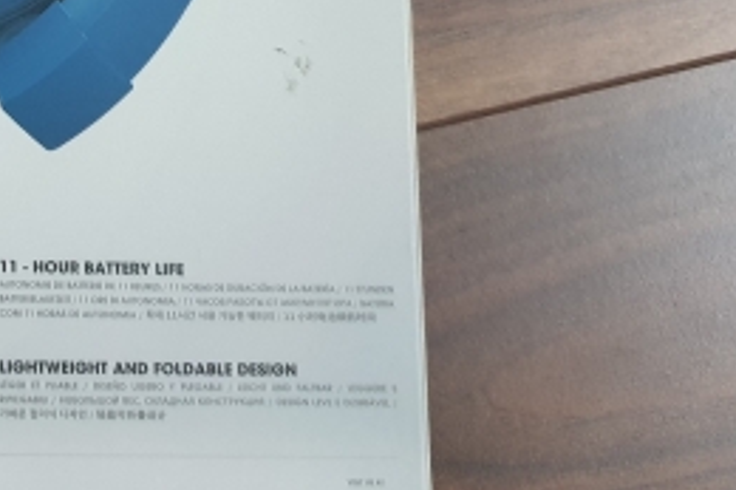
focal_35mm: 75
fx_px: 1532
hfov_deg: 24.6
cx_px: -127
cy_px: -110
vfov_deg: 17.3
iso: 400
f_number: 1.5
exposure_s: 1/50
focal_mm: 4.3
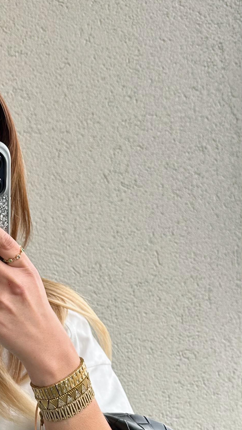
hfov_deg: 19.0
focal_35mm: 63
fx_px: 719
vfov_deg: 31.1
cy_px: 423
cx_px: 70
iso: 64
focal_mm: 6.86
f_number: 1.78
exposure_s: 1/121
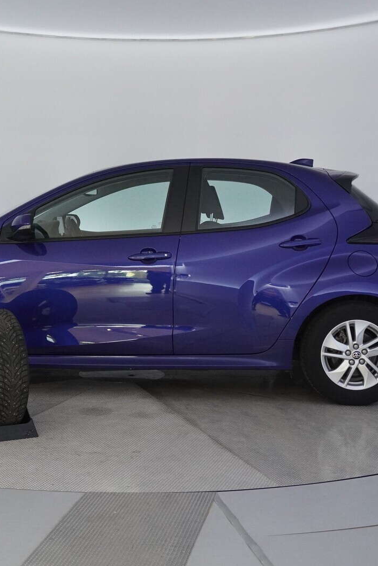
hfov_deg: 25.6
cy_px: 278
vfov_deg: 37.7
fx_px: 831
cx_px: 153
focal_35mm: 53
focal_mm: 23
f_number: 4
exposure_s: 1/160
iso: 2500
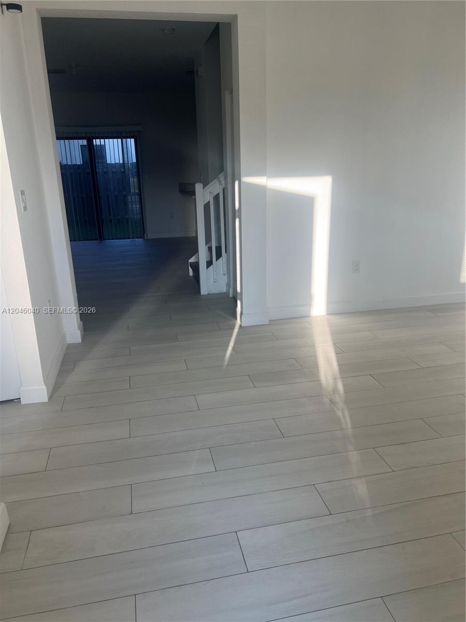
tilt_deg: -17.0
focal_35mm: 26
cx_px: 233
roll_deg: +1.7
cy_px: 311
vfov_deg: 67.3
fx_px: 467
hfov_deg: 53.1
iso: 50
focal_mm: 5.7
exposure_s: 1/290
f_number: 1.5
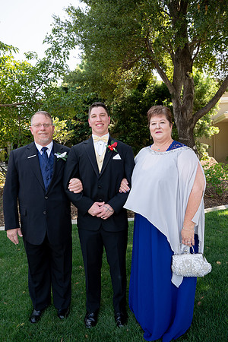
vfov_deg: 73.7
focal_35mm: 24
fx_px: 228
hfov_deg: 53.1
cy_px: 171
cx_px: 114
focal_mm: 24
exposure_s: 1/160
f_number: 9
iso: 400
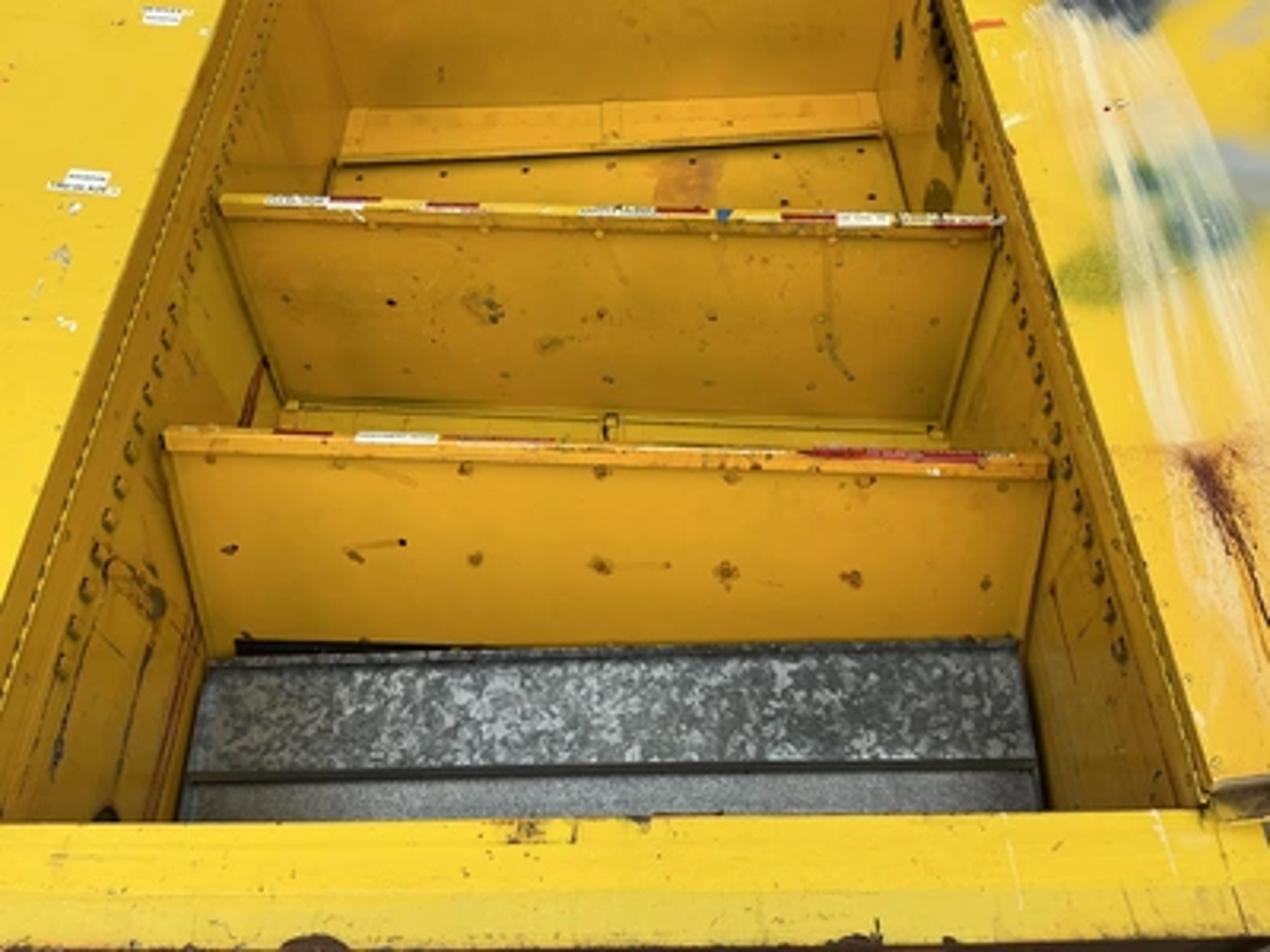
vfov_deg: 49.7
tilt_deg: -58.4
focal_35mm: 28
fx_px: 1027
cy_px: 476
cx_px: 635
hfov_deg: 63.4
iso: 25
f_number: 1.8
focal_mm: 3
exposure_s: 1/1534
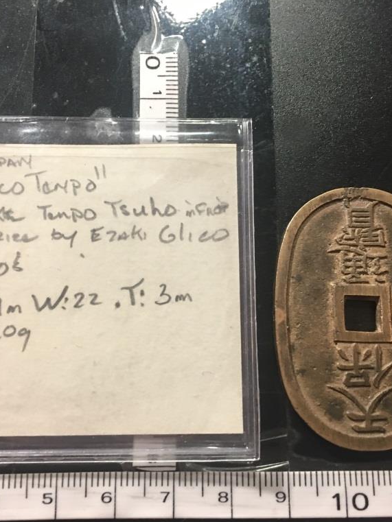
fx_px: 589
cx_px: 216
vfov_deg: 47.9
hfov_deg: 36.8
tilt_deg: -77.5
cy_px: 261
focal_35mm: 39
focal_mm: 4.15
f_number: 2.2
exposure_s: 1/15
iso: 50
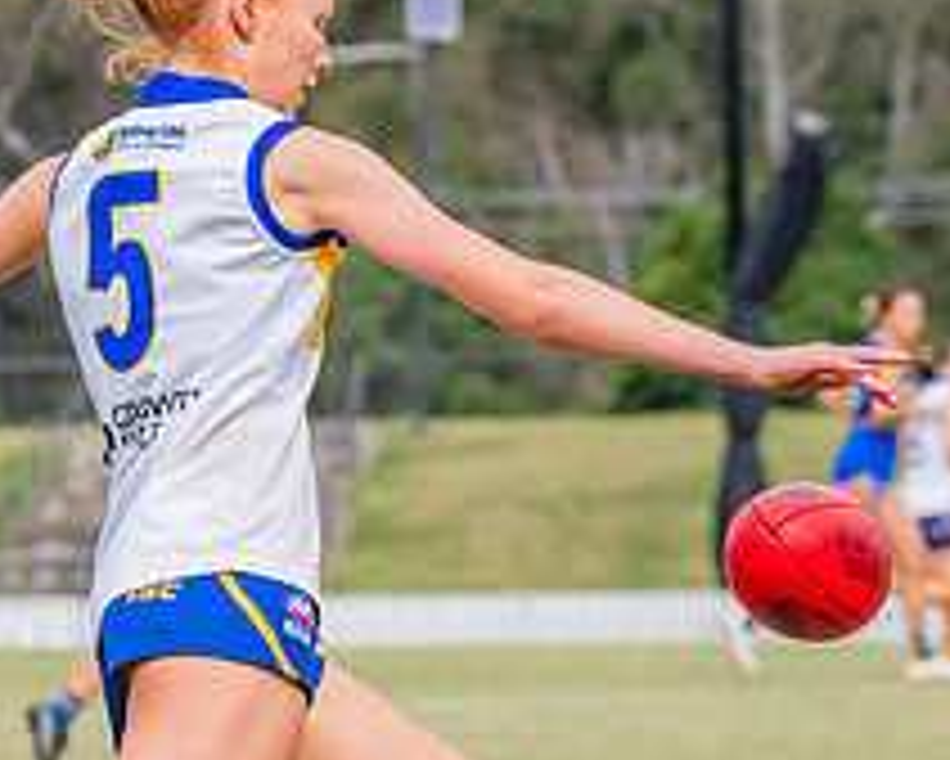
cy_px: 684
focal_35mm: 466
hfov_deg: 4.2
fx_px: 13108
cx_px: 527
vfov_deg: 3.3
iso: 800
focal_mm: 170
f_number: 9
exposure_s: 1/1250
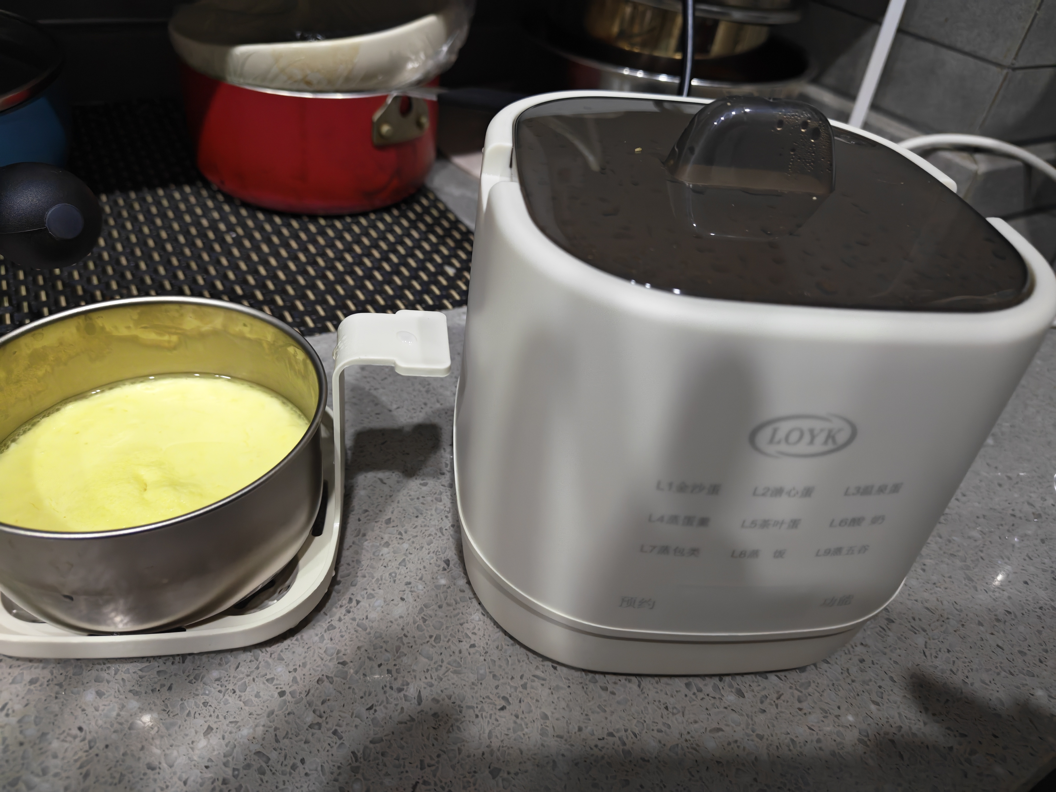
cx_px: 528
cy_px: 396
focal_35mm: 24
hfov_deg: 71.6
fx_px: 732
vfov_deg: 56.8
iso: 2000
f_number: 1.9
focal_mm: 6.12
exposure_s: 1/33
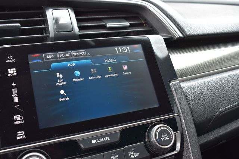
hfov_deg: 49.6
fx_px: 259
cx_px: 120
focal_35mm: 39
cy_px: 80
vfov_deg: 34.2
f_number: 7.1
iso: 400
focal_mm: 26
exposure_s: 1/40
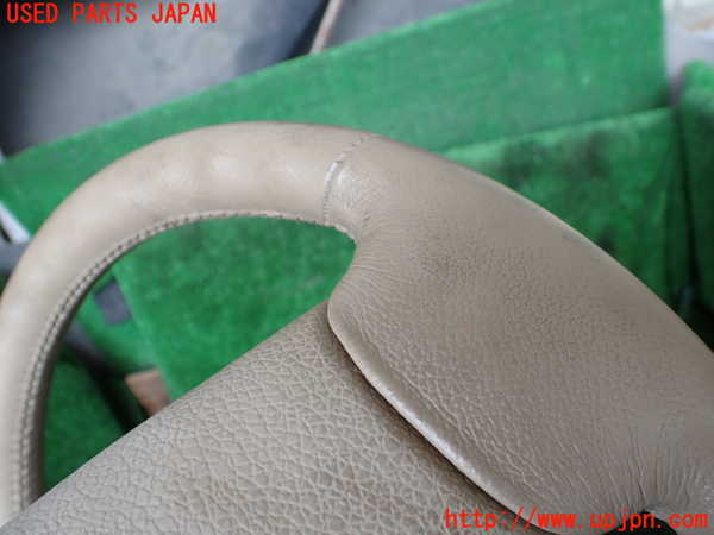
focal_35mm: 30
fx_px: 619
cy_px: 268
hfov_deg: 60.0
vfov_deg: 46.8
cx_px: 357
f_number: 2.3
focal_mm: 5.4
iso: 125
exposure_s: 1/125
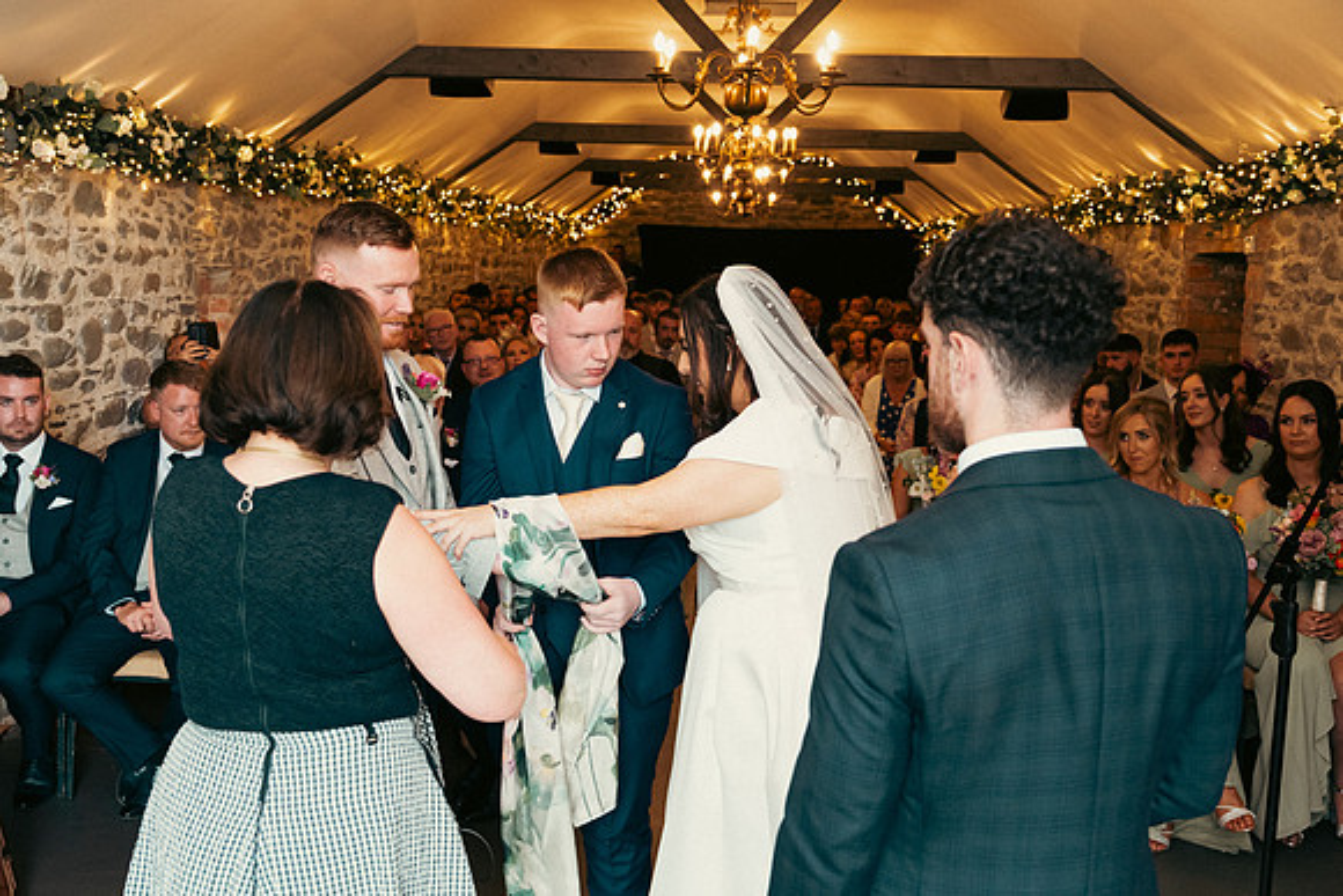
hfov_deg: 49.5
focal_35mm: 39
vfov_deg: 34.2
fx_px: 1455
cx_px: 672
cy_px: 448
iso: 1250
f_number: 3.5
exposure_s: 1/160
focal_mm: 26
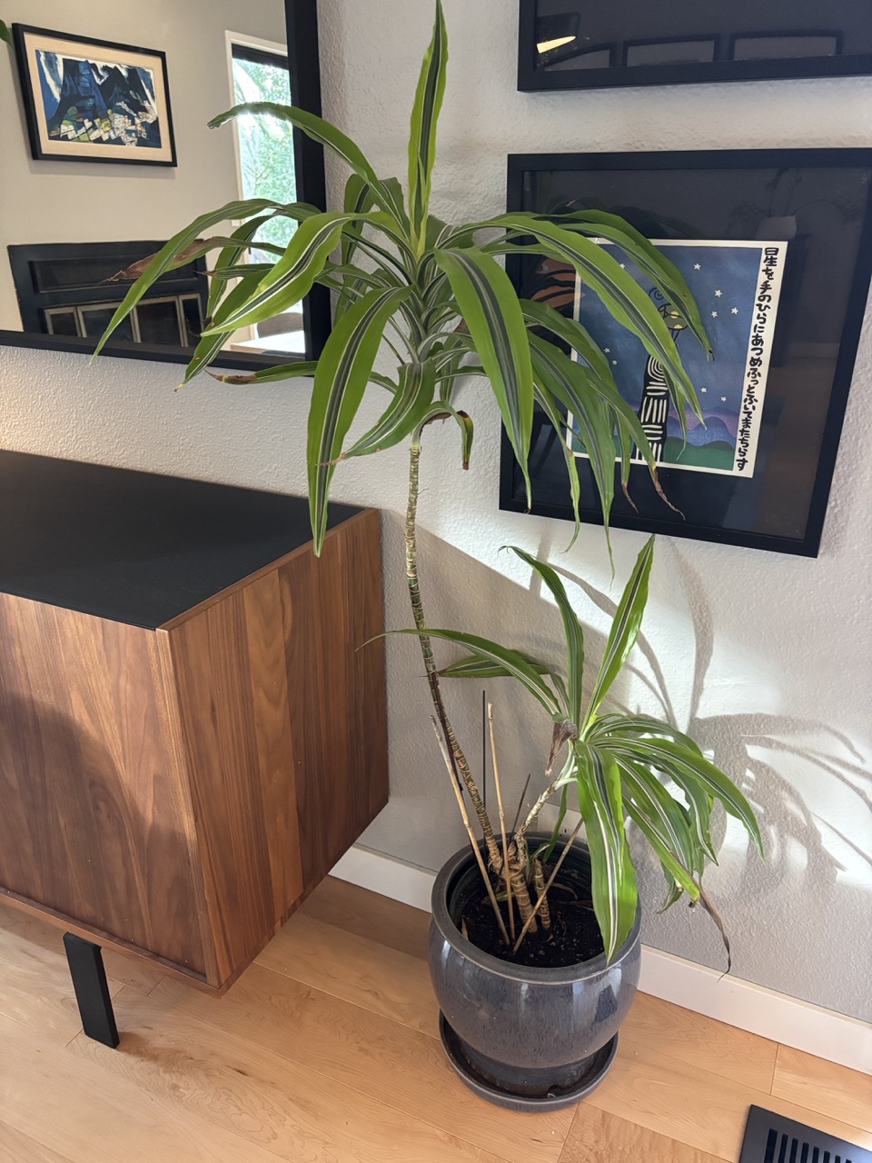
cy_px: 582
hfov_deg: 53.1
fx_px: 873
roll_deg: -1.1
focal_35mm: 26
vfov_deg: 67.3
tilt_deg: -22.6
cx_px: 436
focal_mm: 5.96
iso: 500
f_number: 1.6
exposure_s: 1/60
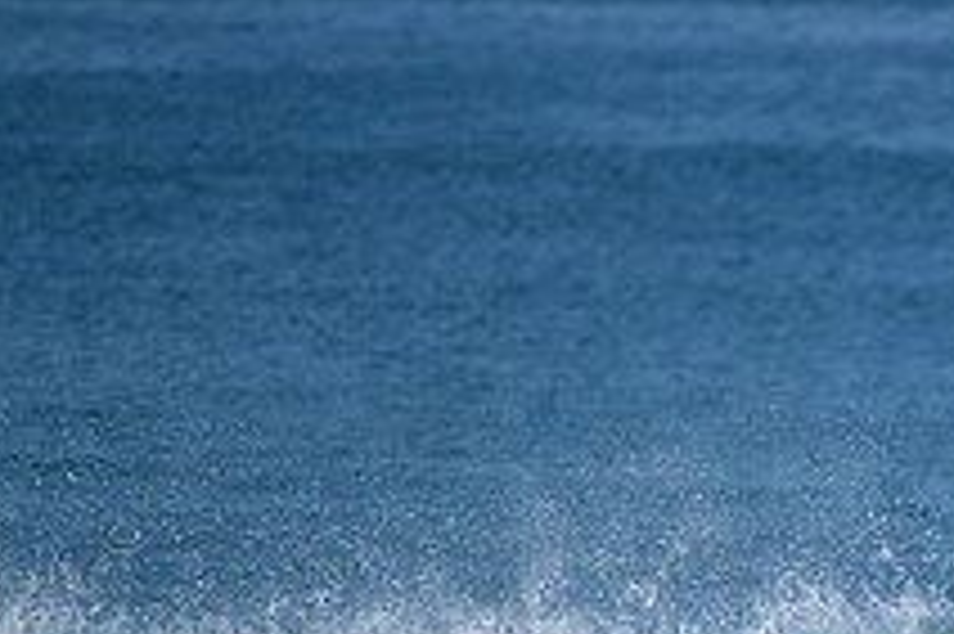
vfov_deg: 1.0
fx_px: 36302
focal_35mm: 1371
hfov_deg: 1.5
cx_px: 1030
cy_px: 708
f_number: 5.6
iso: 180
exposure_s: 1/2000
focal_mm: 500
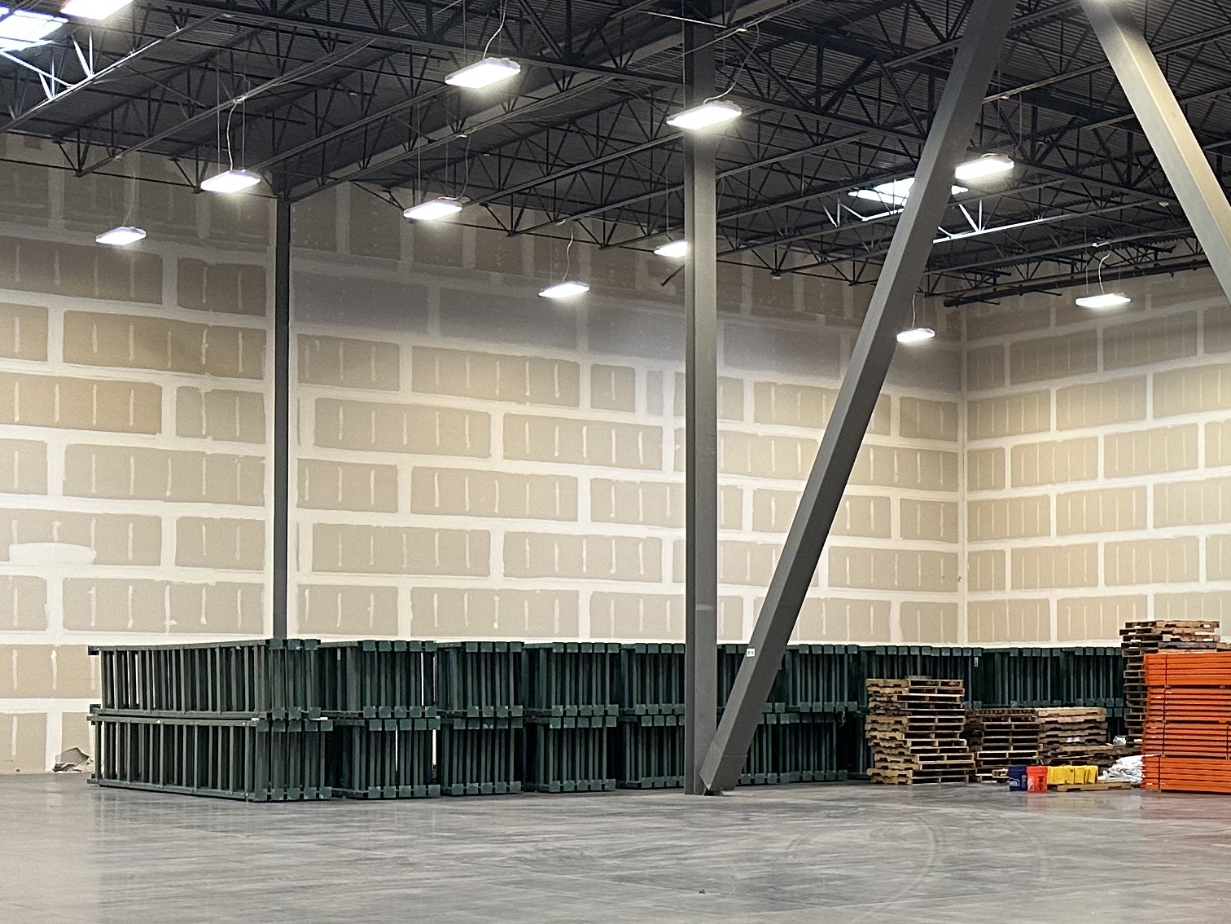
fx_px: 2276
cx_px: 1542
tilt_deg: +0.7
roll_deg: +0.2
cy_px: 660
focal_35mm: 64
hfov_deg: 26.3
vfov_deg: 22.8
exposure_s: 1/120
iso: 200
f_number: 1.78
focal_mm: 6.86
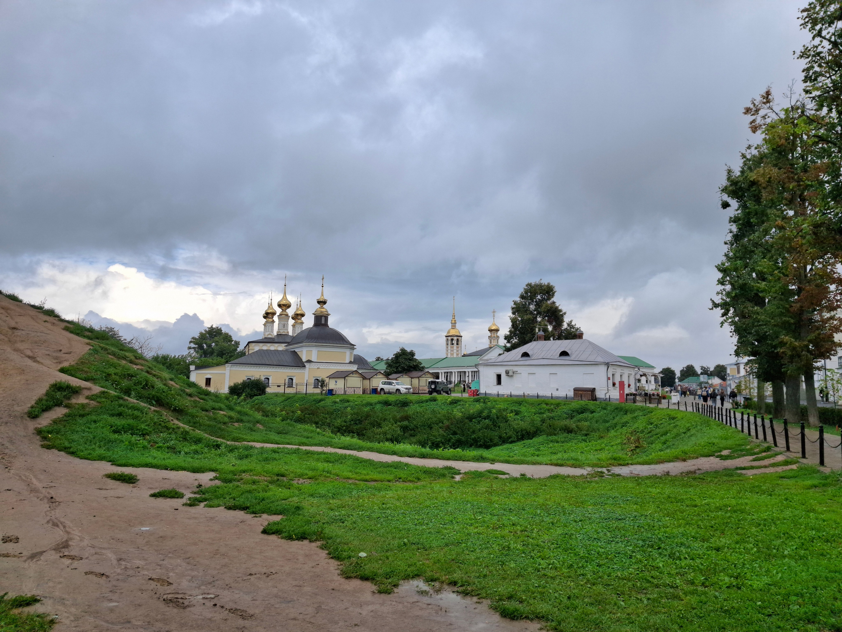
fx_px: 608
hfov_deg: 69.4
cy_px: 316
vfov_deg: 54.9
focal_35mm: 25
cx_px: 421
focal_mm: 4.69
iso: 25
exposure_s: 1/1274
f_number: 1.8
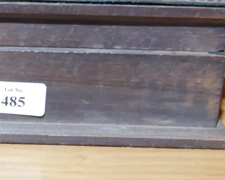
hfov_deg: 17.2
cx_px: -20
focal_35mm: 108
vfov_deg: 14.0
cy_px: -16
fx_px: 719
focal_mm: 21
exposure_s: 1/60
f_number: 4.6
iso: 2000
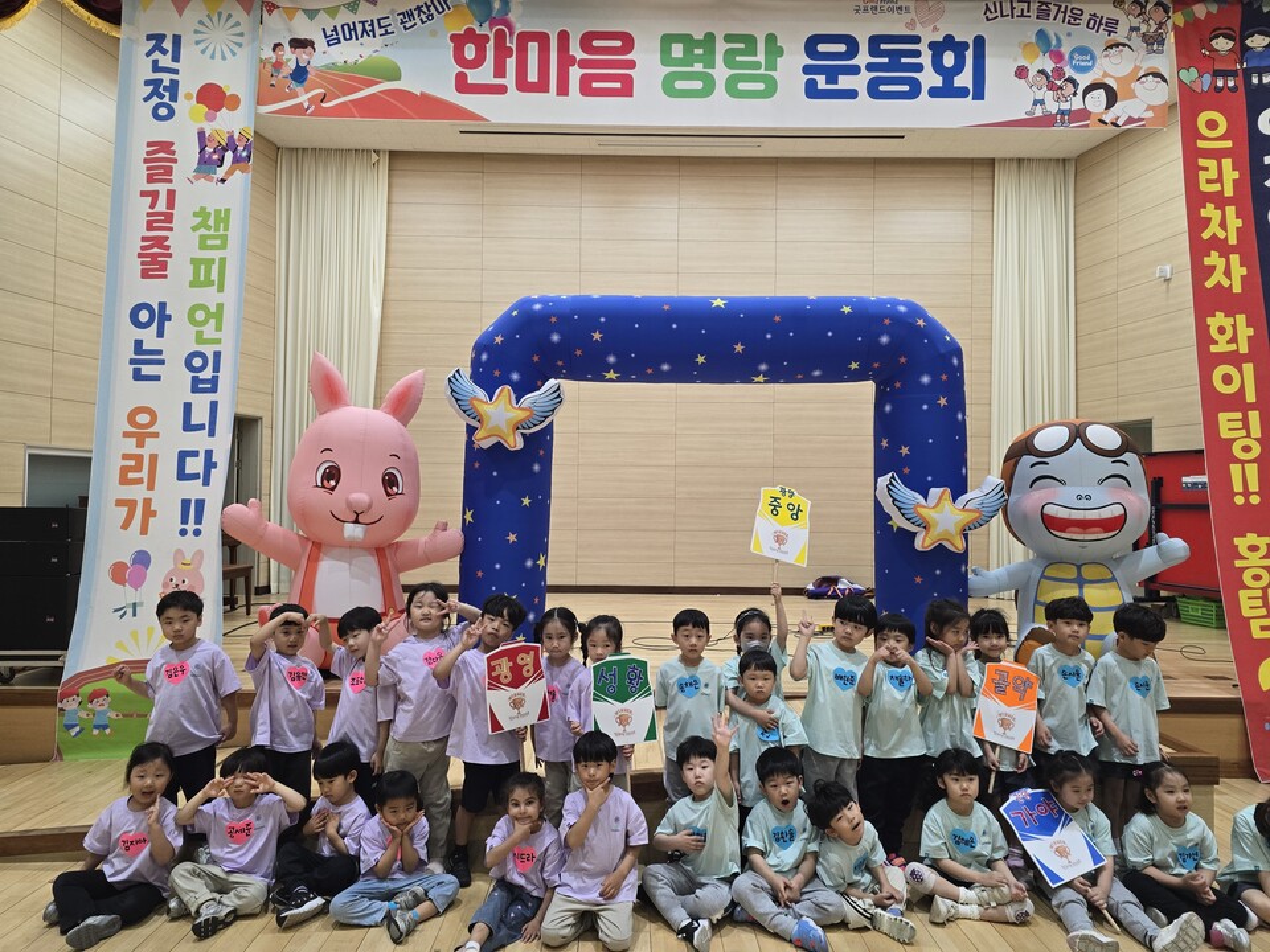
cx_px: 635
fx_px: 844
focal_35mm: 23
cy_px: 476
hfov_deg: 73.9
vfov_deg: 58.9
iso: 160
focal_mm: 6.3
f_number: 1.7
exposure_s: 1/120
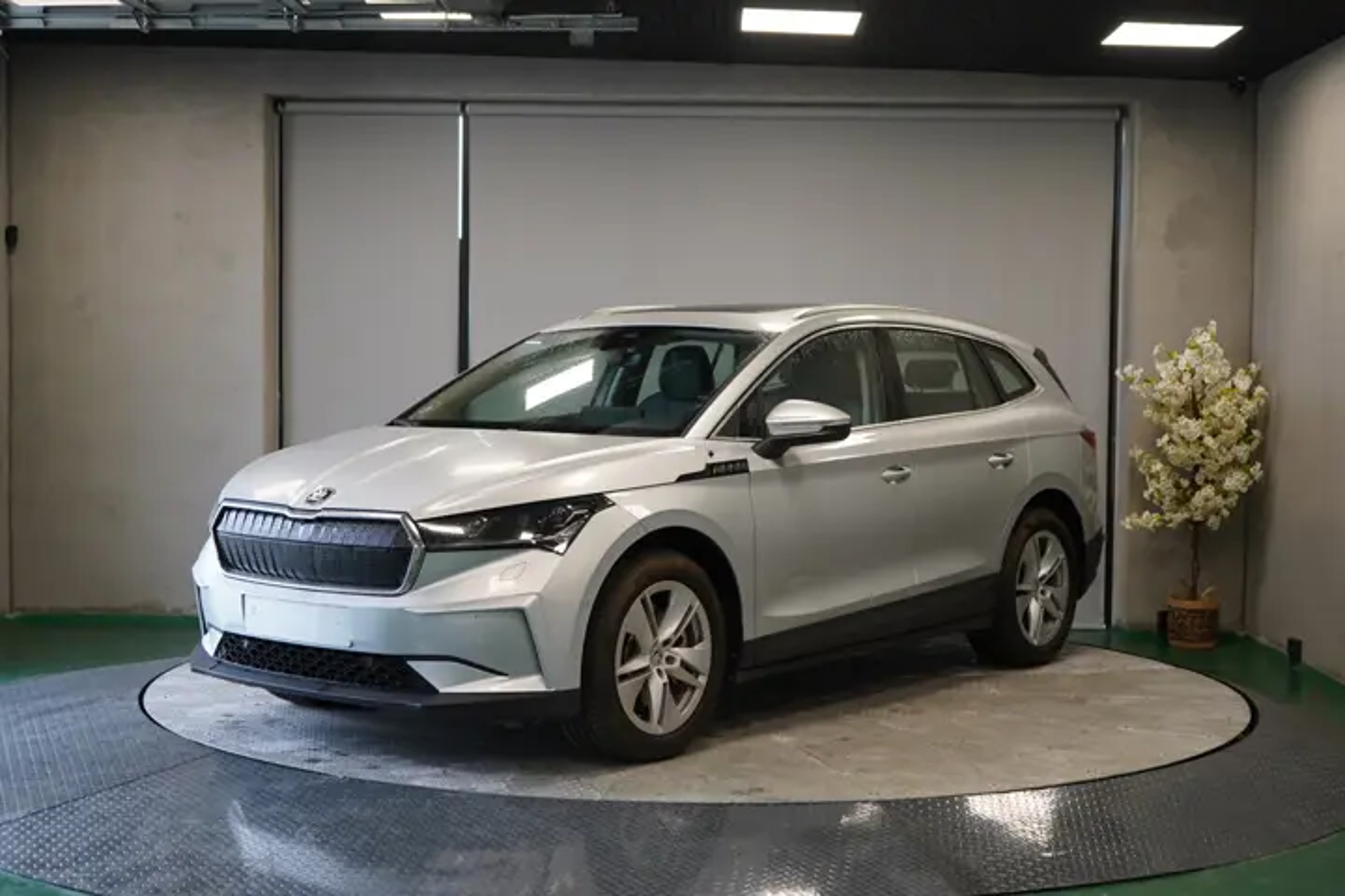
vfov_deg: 27.5
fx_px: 1831
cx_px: 672
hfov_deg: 40.3
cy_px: 448
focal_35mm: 49
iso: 1600
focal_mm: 49
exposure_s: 1/160
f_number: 4.5
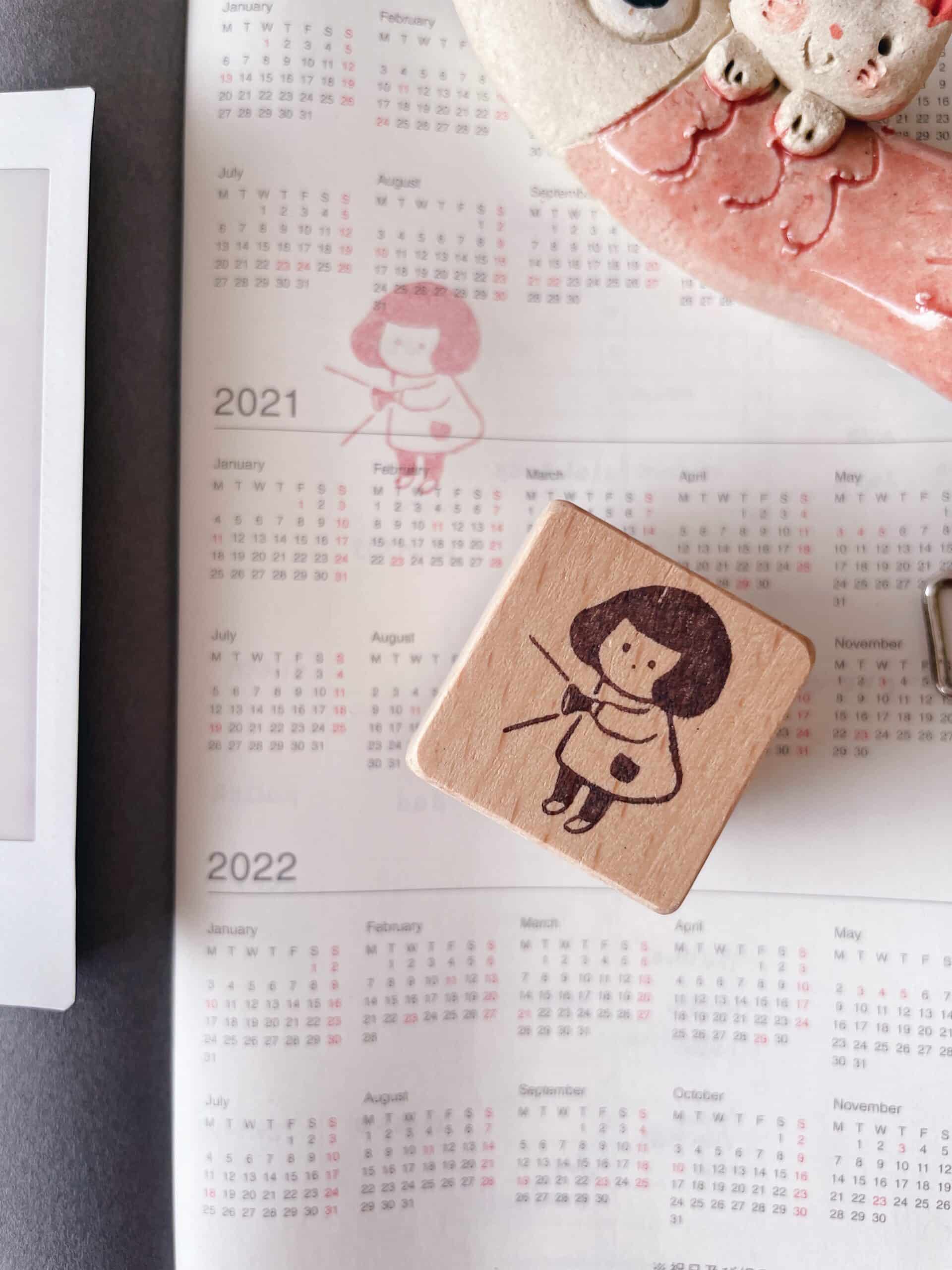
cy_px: 635
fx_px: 953
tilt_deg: -89.1
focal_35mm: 26
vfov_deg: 67.3
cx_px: 476
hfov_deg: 53.1
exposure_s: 1/121
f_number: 1.6
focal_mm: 4.2
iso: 100
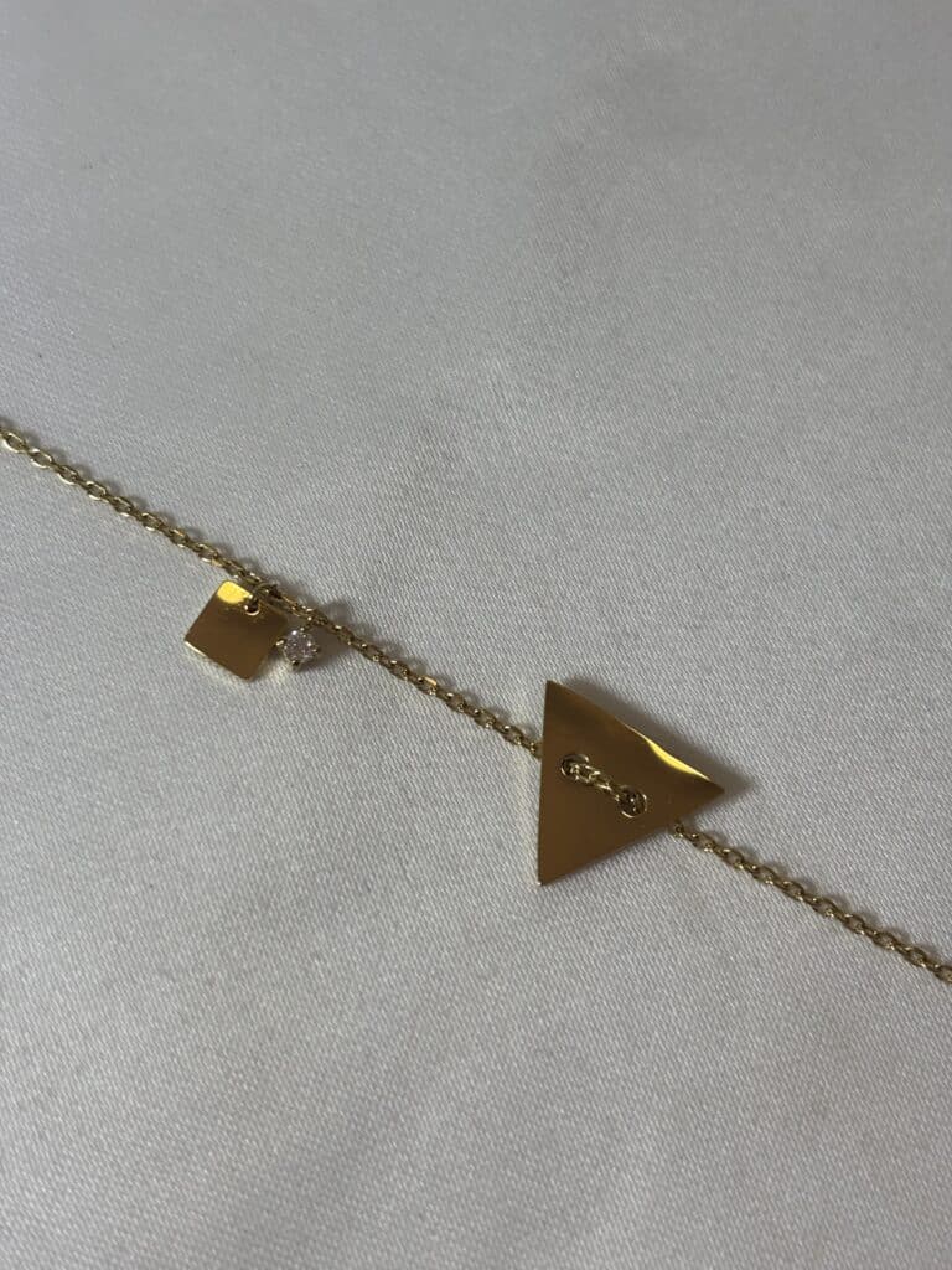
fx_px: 1907
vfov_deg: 36.8
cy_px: 635
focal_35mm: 52
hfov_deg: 28.0
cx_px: 476
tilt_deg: -70.7
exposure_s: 1/222
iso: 32
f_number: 1.6
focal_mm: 5.96
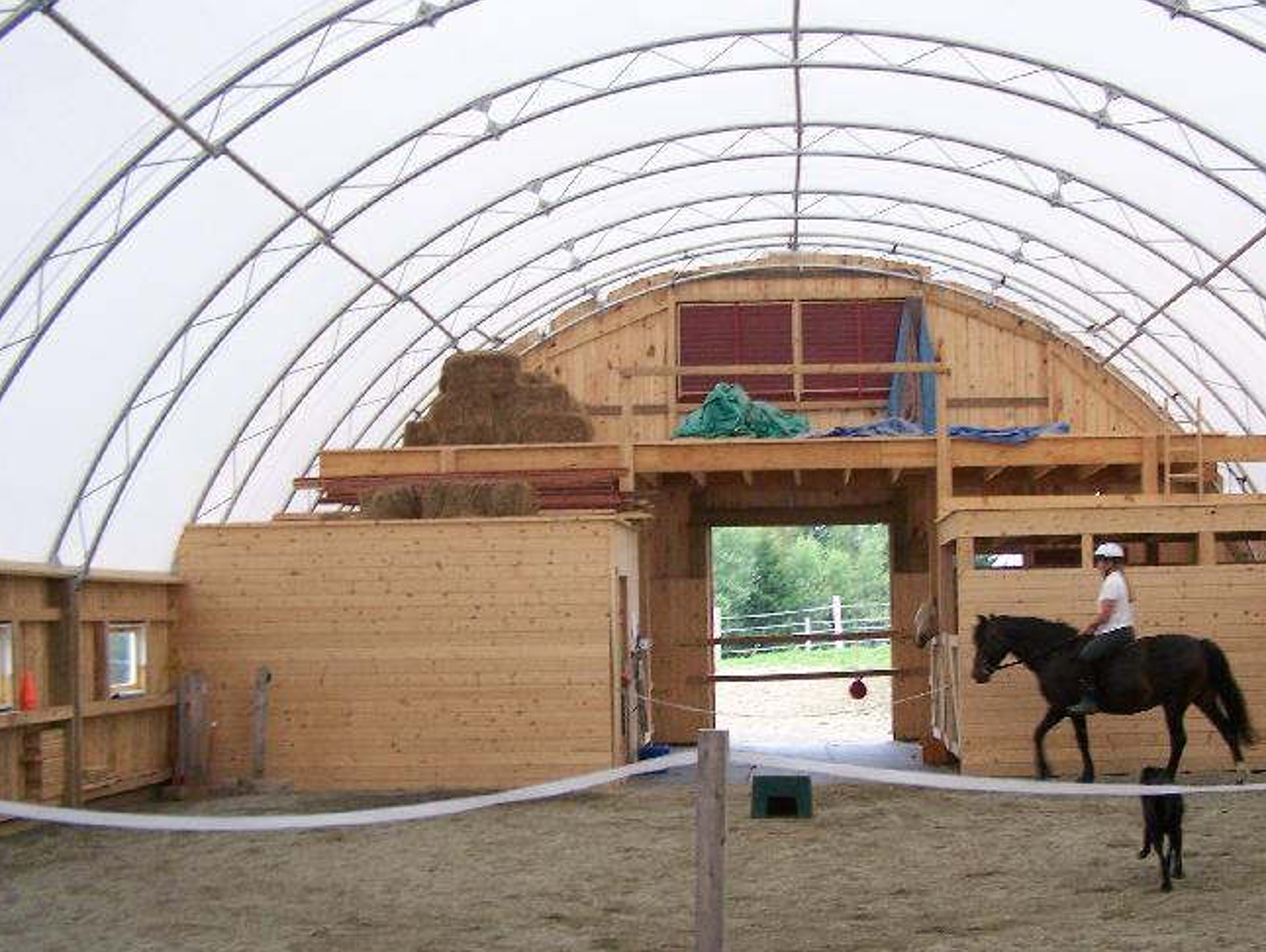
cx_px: 813
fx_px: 1831
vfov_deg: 29.1
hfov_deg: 37.8
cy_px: 563
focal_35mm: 50
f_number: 2.8
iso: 160
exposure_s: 1/60
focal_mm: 6.3
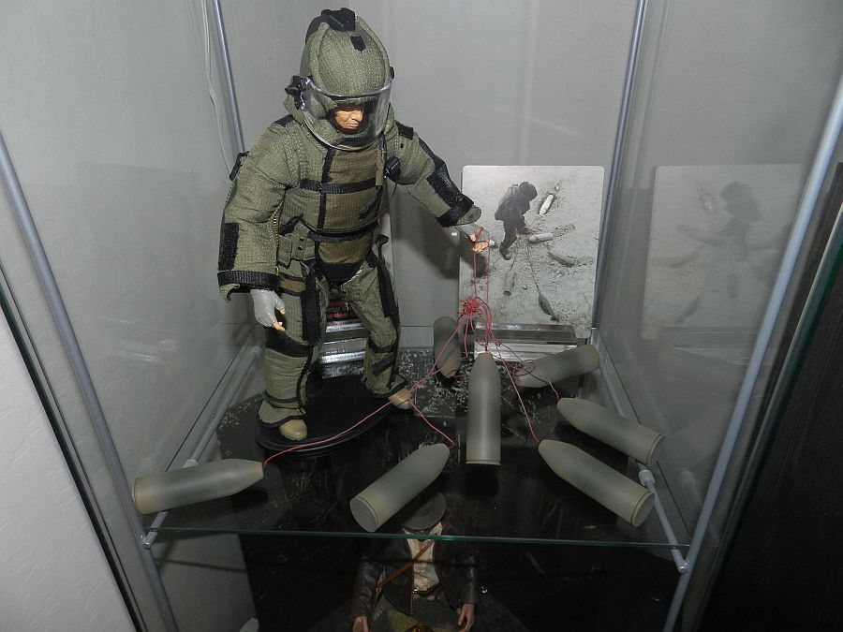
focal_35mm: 23
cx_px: 422
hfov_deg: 73.9
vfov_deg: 58.9
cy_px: 316
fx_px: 560
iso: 200
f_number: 3.4
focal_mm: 4
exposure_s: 1/30
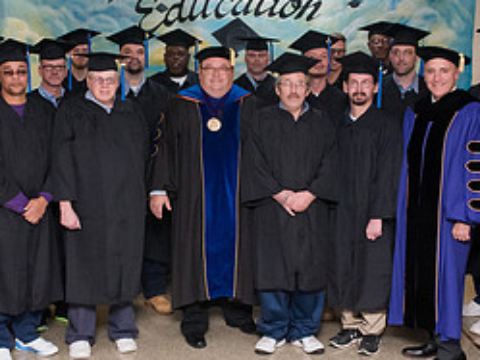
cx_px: 207
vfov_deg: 22.6
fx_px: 902
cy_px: 198
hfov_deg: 29.8
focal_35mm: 65
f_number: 8
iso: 4000
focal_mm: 27
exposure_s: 1/200
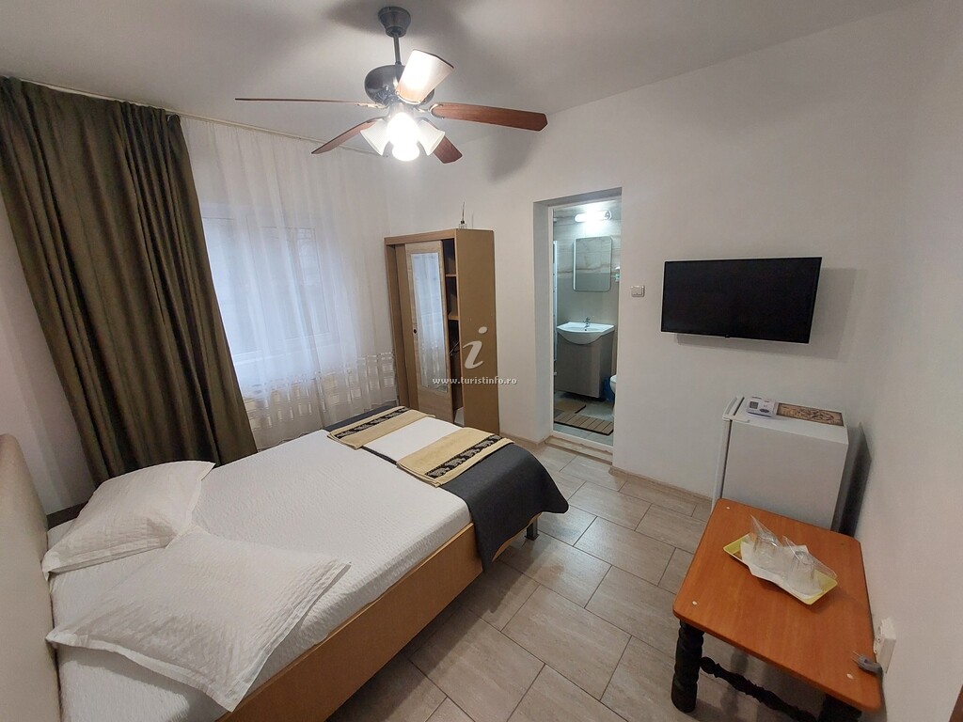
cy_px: 361
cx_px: 482
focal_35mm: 13
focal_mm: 1.74
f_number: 2.2
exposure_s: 1/50
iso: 200
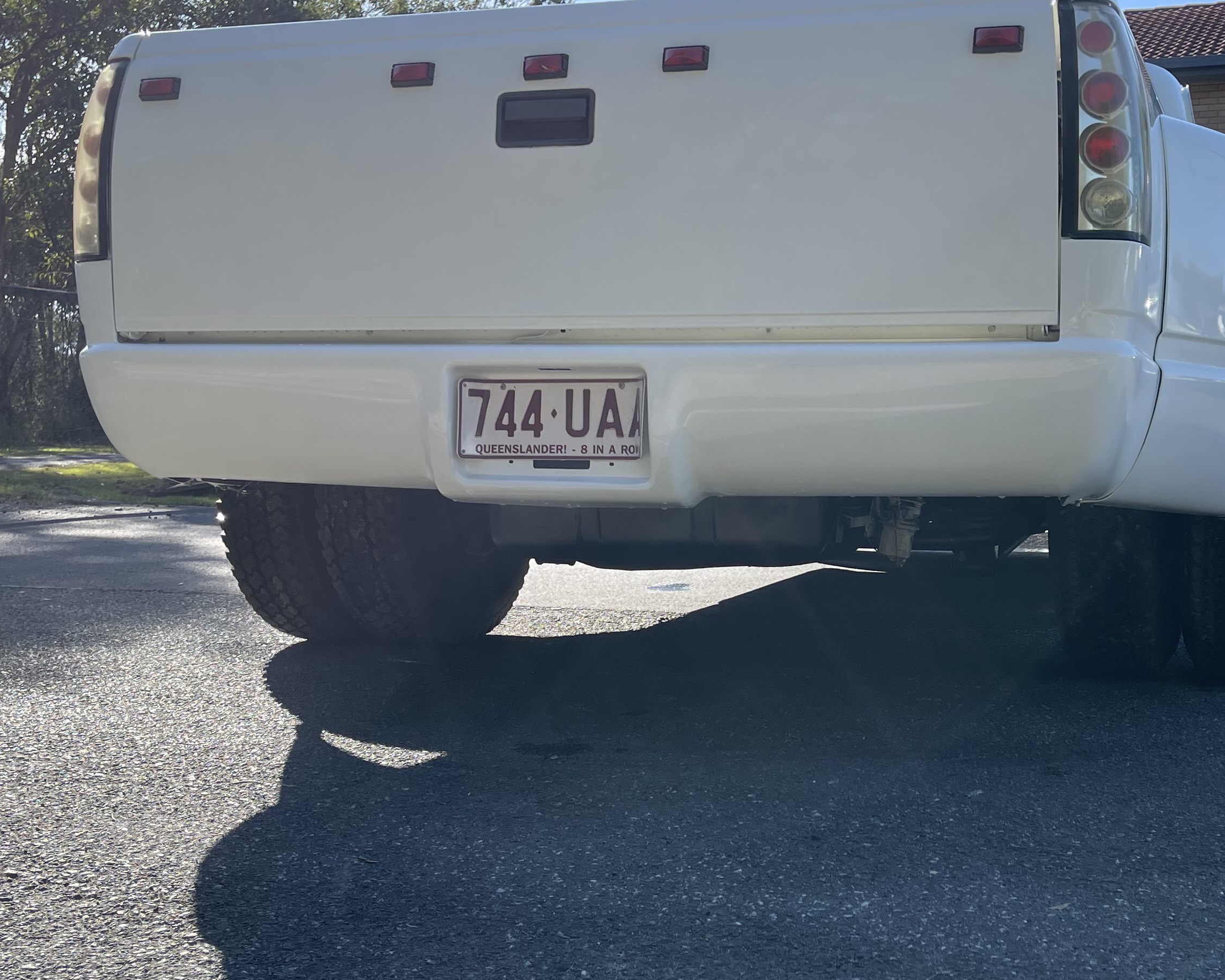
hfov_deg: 40.8
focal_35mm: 45
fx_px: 1631
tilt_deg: -3.9
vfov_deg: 33.4
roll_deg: -0.9
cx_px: 787
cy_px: 495
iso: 32
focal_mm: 5.1
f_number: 1.6
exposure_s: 1/1739
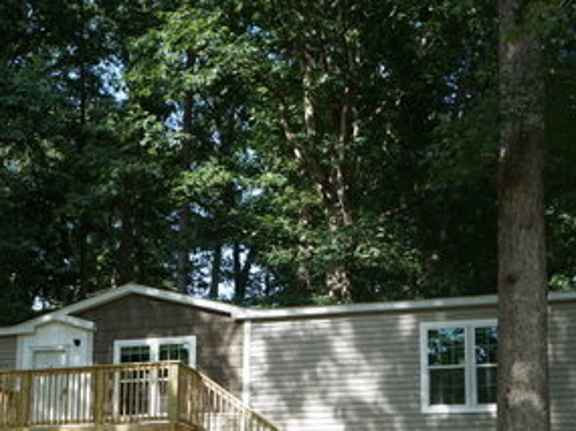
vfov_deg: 22.6
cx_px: 204
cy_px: 333
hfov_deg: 30.1
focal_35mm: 64
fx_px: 1064
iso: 125
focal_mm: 37
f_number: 5.6
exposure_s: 1/125
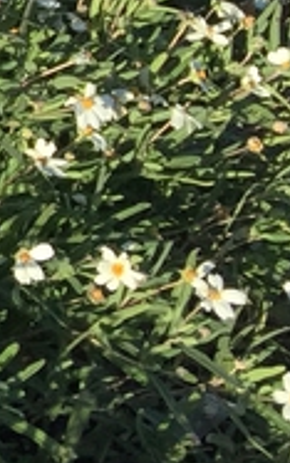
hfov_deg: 6.2
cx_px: -959
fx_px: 2123
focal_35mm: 168
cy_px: -156
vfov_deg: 12.1
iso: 32
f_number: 2.2
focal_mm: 4.15
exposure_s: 1/1319
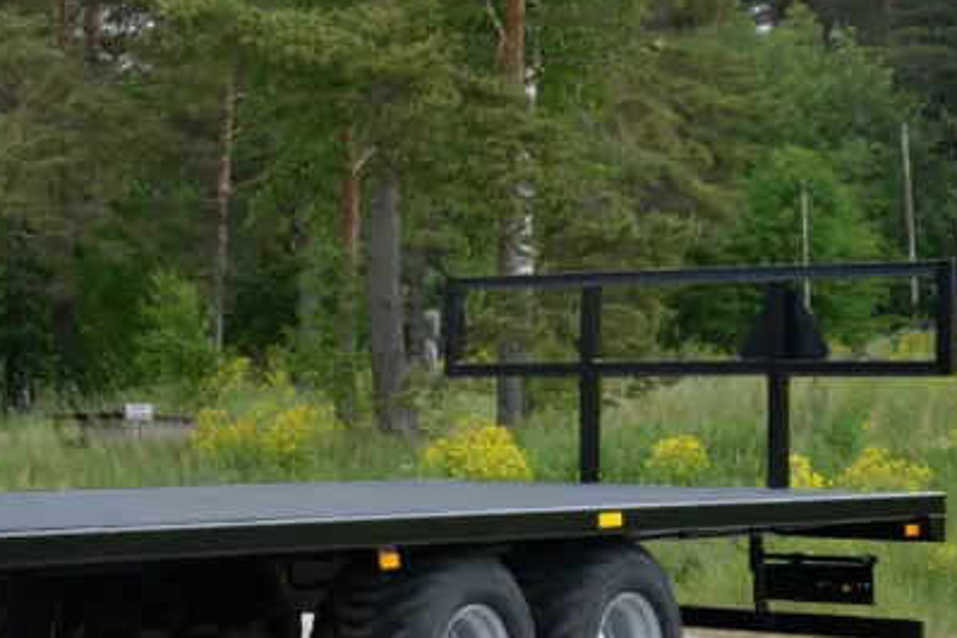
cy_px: 367
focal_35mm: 113
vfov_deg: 12.1
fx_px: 3004
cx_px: -204
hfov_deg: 17.2
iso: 1250
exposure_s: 1/4000
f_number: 5
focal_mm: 44
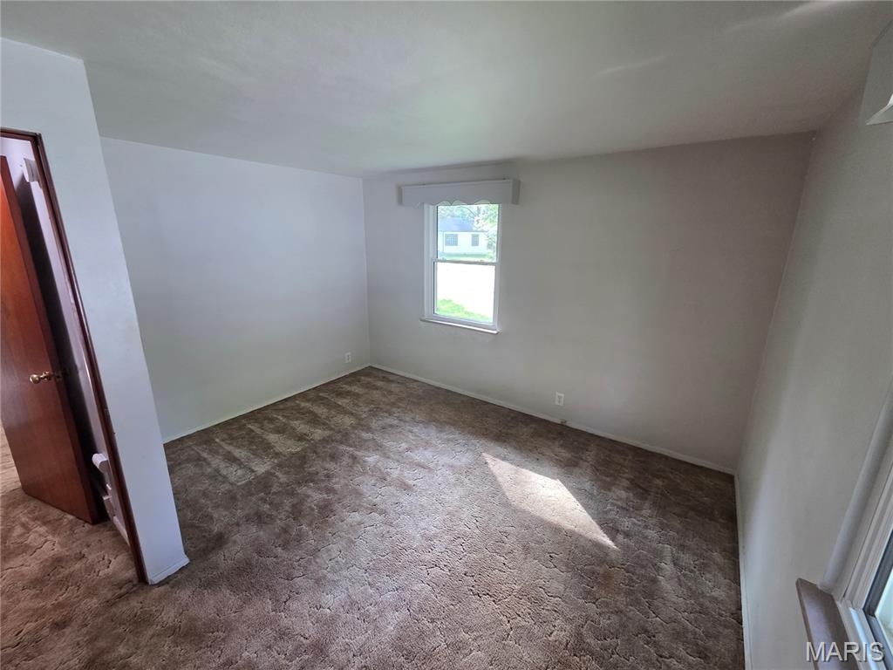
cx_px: 446
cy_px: 335
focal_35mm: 13
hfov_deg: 106.2
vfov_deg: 89.9
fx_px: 335
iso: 200
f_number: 2.2
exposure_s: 1/60
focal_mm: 2.2
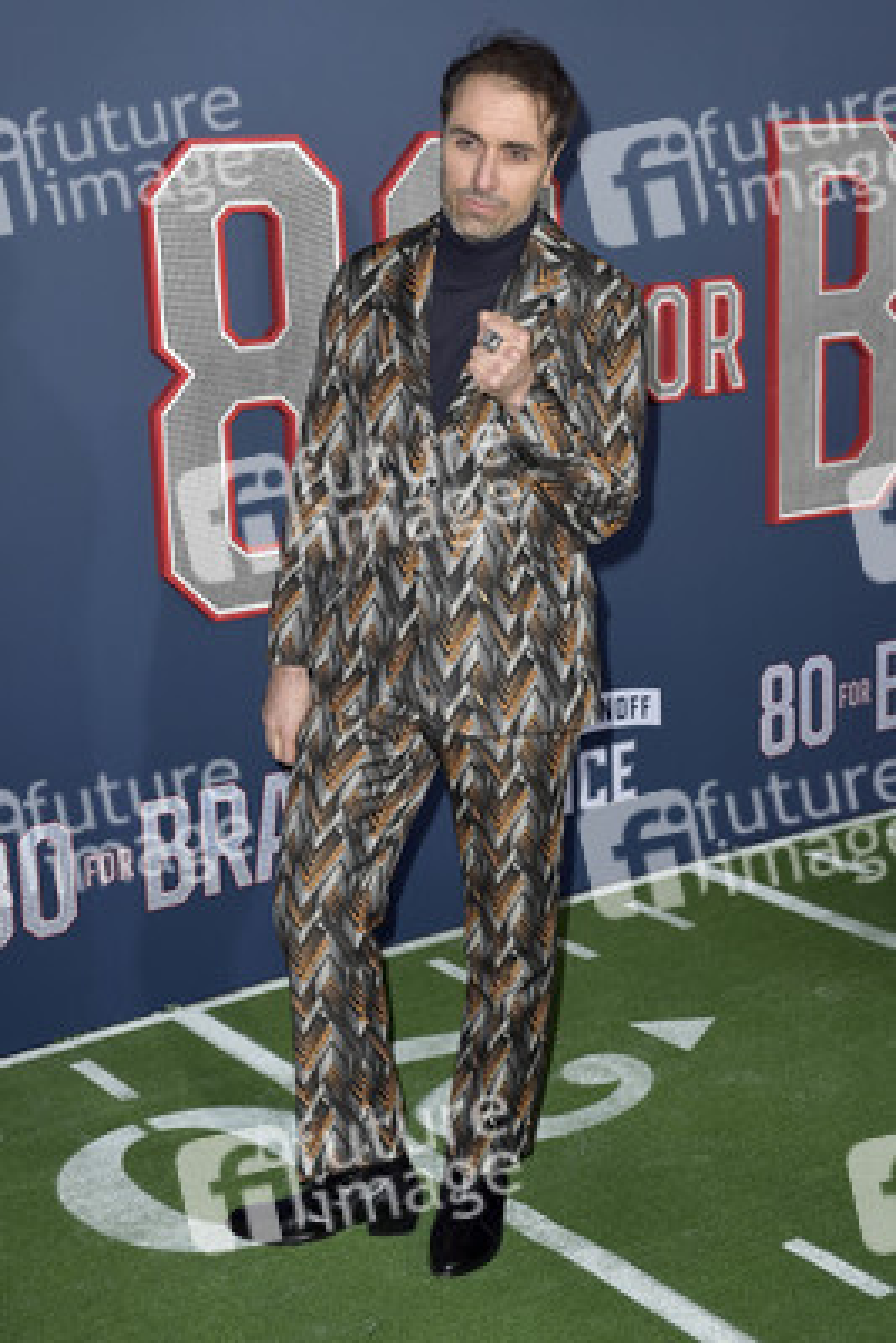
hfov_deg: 28.1
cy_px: 672
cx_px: 448
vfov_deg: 41.1
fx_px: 1790
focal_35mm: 48
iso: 400
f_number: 6.3
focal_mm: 48
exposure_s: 1/250
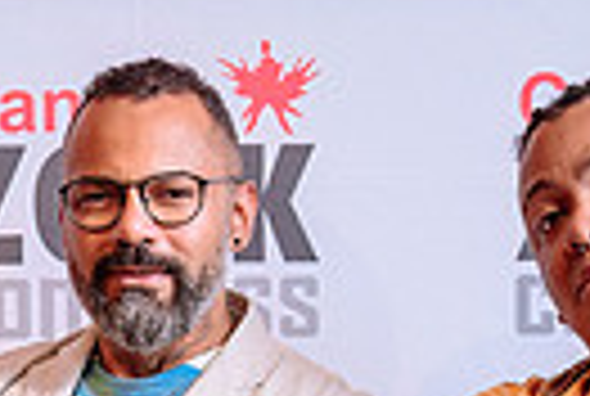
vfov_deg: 6.8
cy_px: 596
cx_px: 73
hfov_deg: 10.2
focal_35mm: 200
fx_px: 3285
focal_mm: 44
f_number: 4
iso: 500
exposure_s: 1/125
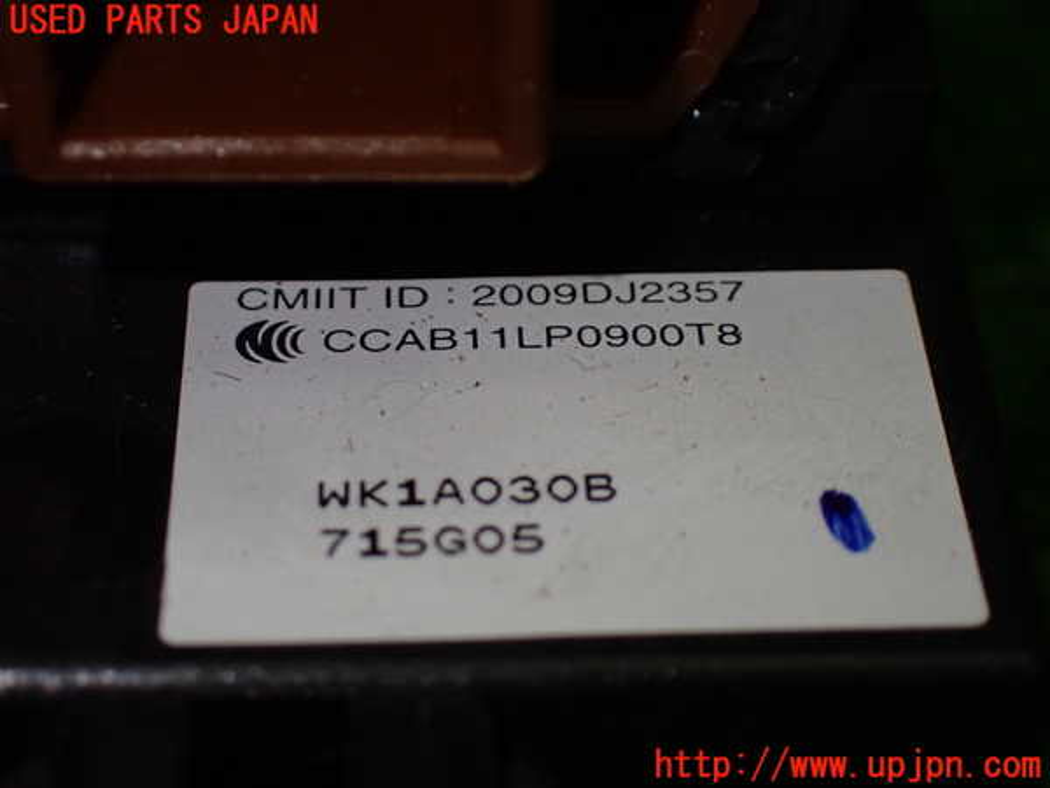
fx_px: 2669
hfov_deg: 22.3
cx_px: 525
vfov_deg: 16.8
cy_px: 394
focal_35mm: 88
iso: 500
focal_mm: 15.66
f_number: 4.5
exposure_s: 1/320
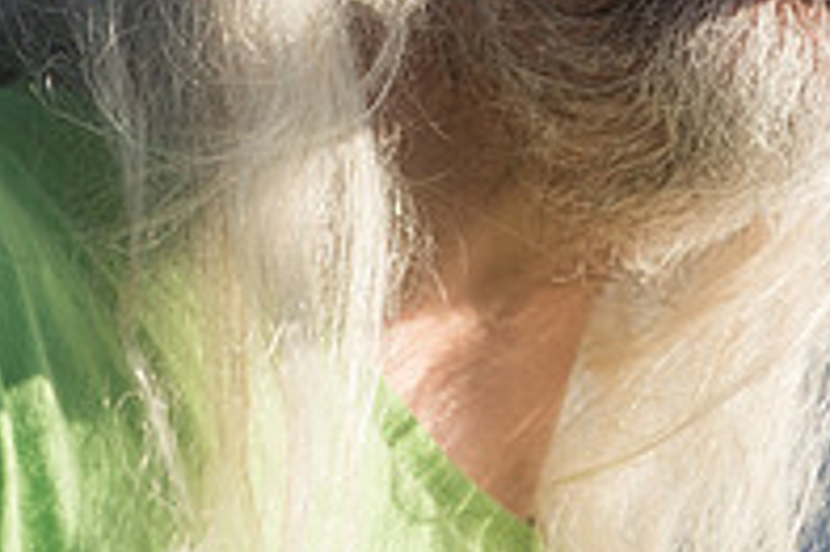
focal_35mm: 590
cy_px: -158
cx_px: 628
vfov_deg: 2.3
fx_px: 13591
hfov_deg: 3.5
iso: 200
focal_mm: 200
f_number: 4
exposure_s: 1/1600
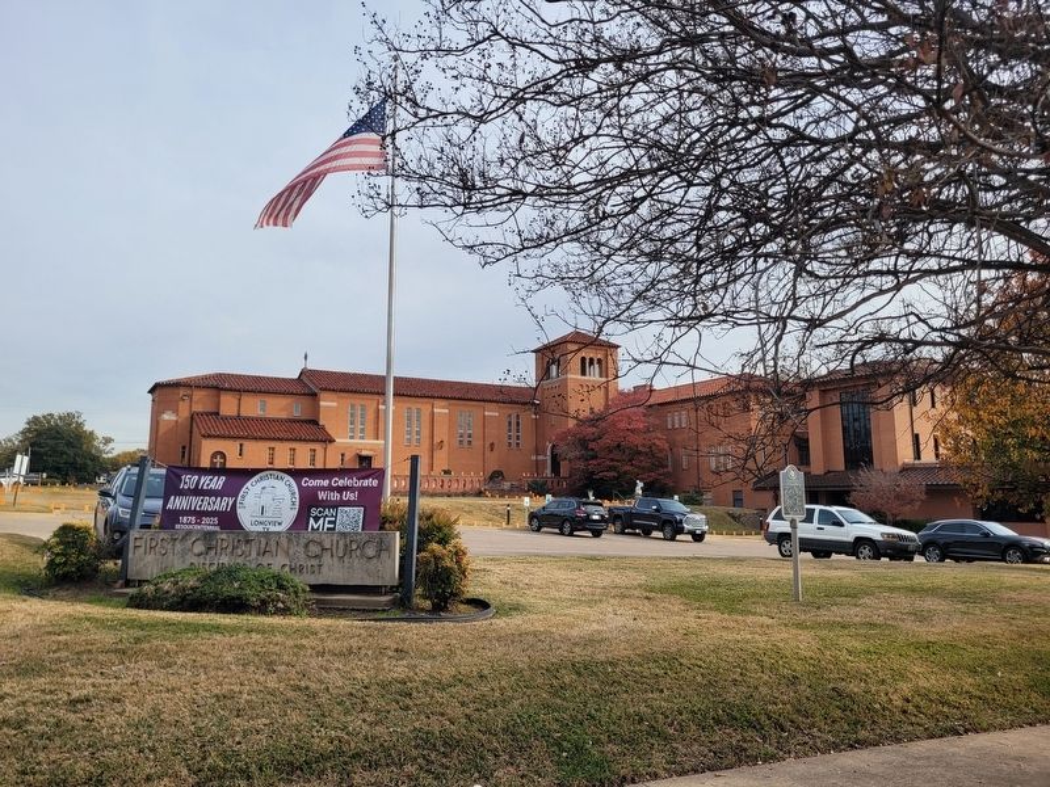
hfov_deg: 67.3
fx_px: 789
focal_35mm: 26
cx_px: 525
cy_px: 394
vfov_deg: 53.1
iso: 40
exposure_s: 1/1709
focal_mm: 5.4
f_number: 1.8
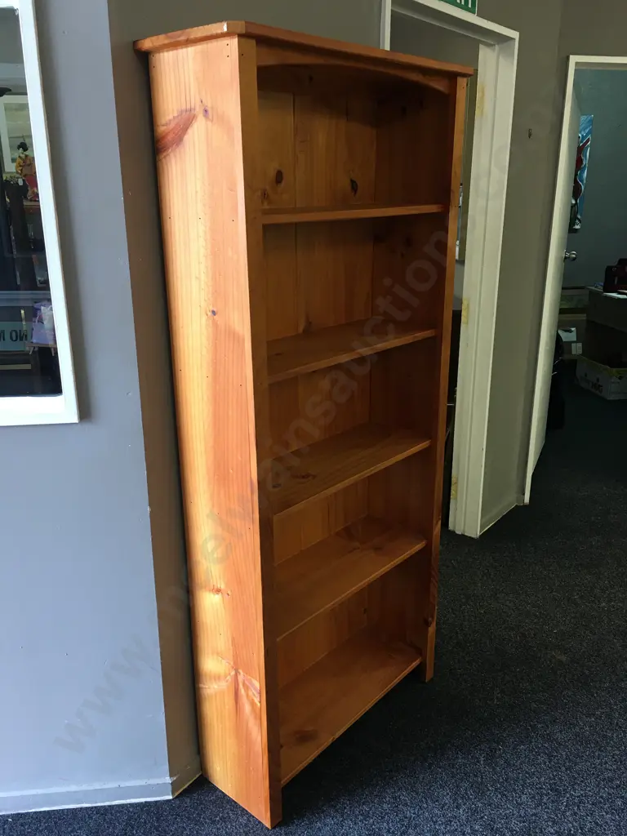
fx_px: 700
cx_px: 314
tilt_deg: -16.0
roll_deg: -1.3
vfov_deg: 61.7
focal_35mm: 29
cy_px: 418
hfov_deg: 48.2
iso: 50
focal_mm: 4.15
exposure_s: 1/33
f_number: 2.2
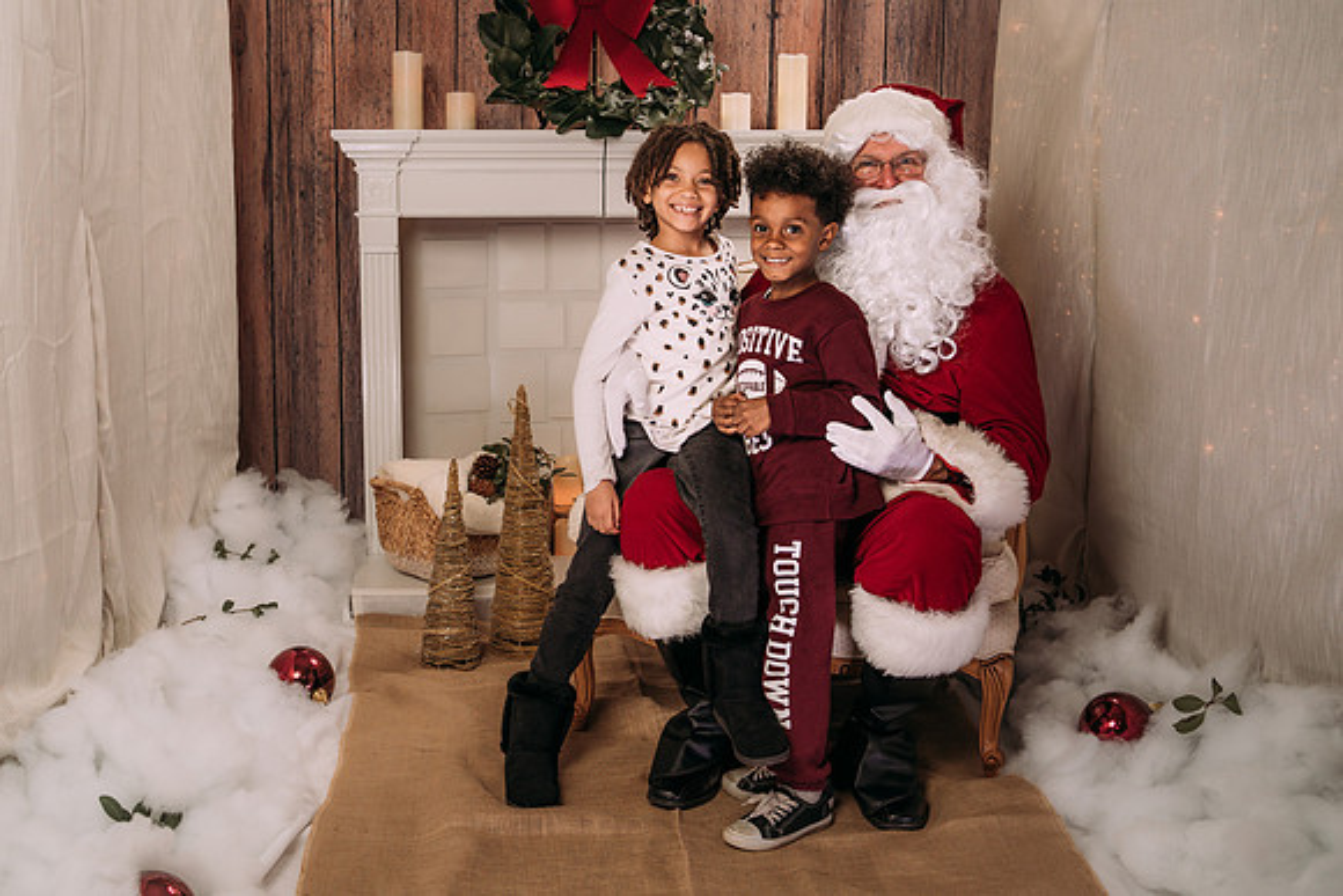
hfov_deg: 45.8
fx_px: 1585
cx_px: 574
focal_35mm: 42
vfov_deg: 31.5
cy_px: 383
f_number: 5.6
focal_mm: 35
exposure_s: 1/125
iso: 200
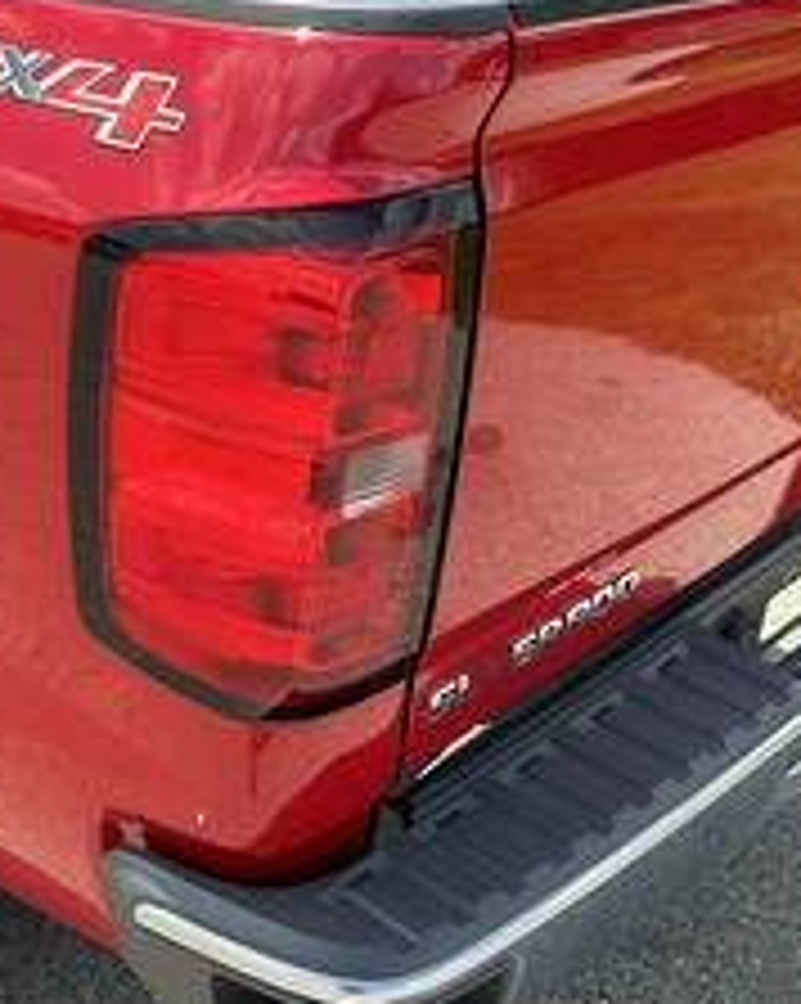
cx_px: 112
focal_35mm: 49
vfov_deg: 38.1
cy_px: 518
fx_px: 1454
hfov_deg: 29.8
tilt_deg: -24.9
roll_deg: -0.9
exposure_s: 1/465
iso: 25
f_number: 1.8
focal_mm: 3
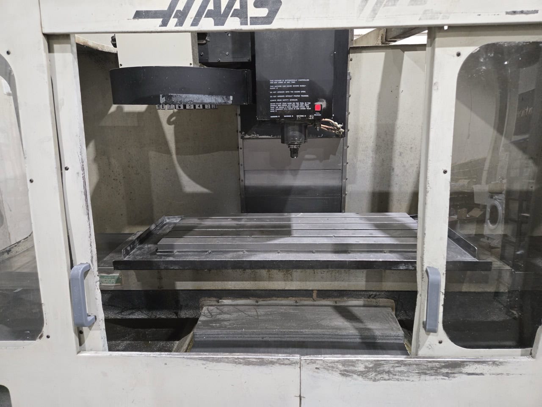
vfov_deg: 58.9
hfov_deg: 73.9
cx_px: 271
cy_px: 204
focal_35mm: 23
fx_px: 360
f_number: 1.8
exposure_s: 1/120
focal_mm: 5.4
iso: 800
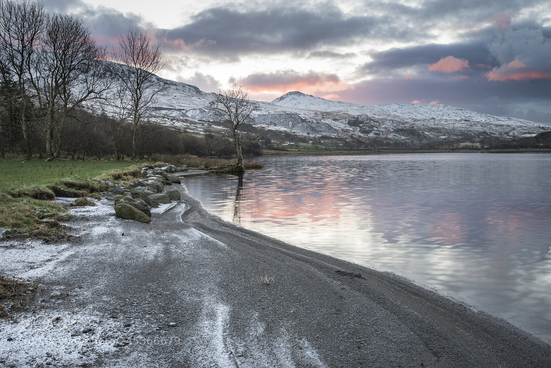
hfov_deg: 54.4
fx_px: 536
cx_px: 276
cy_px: 184
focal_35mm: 35
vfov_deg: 37.9
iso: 100
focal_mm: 35
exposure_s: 1/3
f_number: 16
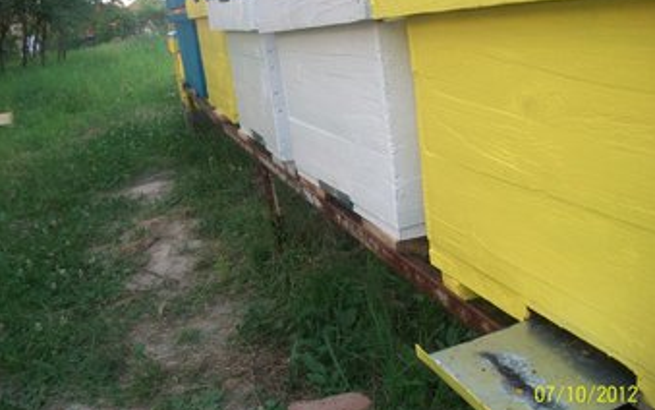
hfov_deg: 55.3
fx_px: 625
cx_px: 334
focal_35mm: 35
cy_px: 196
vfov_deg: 36.3
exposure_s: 1/60
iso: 80
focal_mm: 5.7
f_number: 2.9
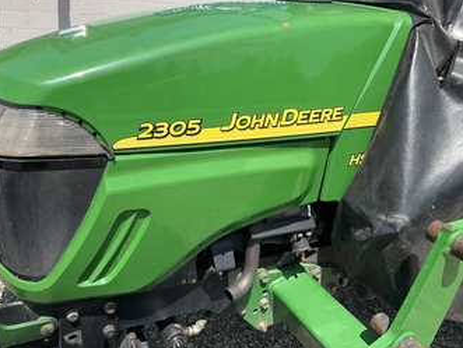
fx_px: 469
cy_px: 159
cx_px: 186
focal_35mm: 35
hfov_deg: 52.2
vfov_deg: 40.7
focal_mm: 3
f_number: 1.8
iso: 25
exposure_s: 1/1675
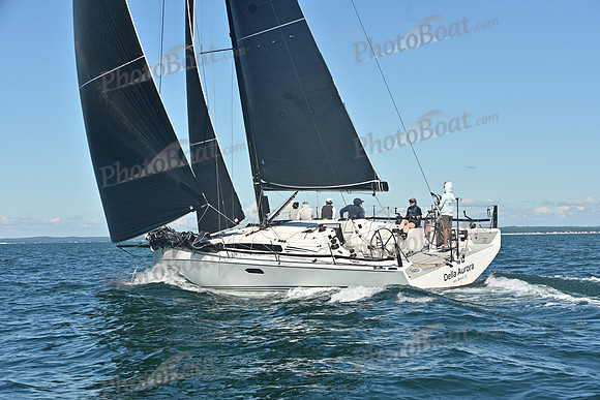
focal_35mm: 70
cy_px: 200
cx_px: 300
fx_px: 1167
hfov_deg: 28.8
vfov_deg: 19.5
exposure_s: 1/1000
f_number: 9
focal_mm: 70
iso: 250
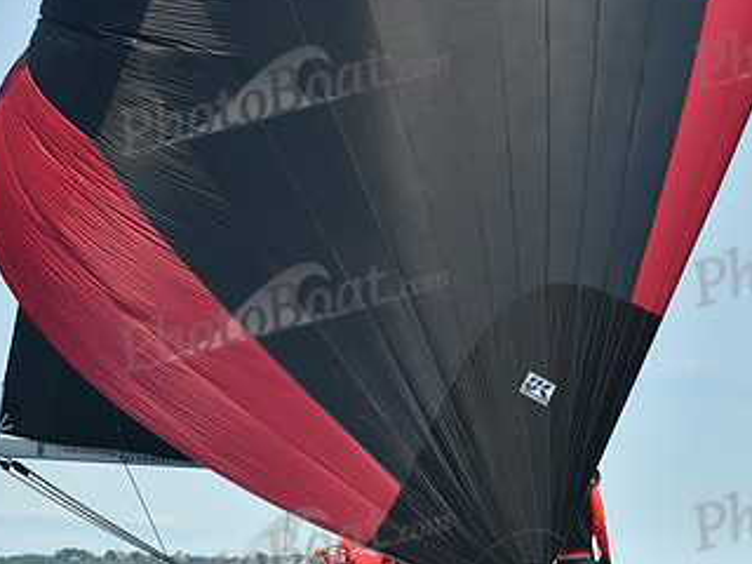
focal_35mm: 253
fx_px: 5496
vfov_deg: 5.9
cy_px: 401
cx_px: 573
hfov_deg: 7.8
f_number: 8
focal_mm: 145
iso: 320
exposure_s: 1/640
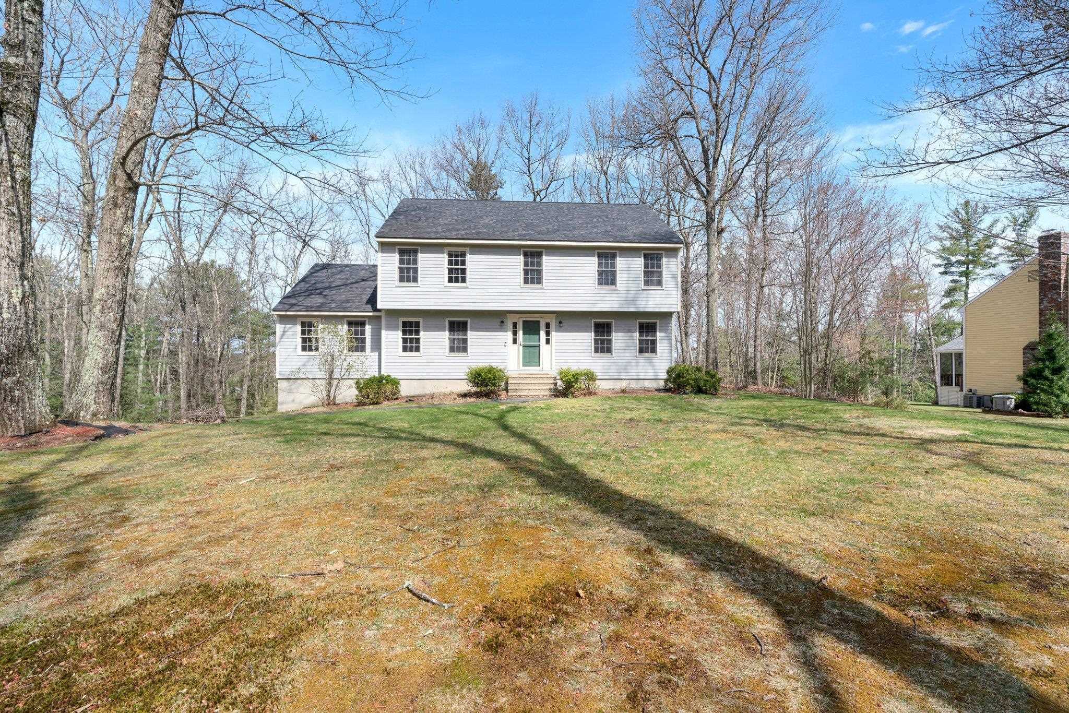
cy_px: 356
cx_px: 534
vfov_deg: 81.2
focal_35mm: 14
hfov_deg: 104.2
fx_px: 416
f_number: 8
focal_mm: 14
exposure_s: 1/25
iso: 80
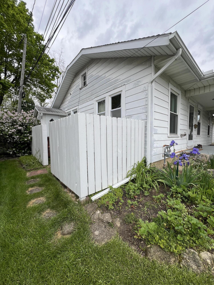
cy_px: 142
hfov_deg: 89.9
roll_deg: -0.1
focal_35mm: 13
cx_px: 107
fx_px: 107
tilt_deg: -3.1
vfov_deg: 106.2
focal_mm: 1.57
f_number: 1.8
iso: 32
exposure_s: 1/1783
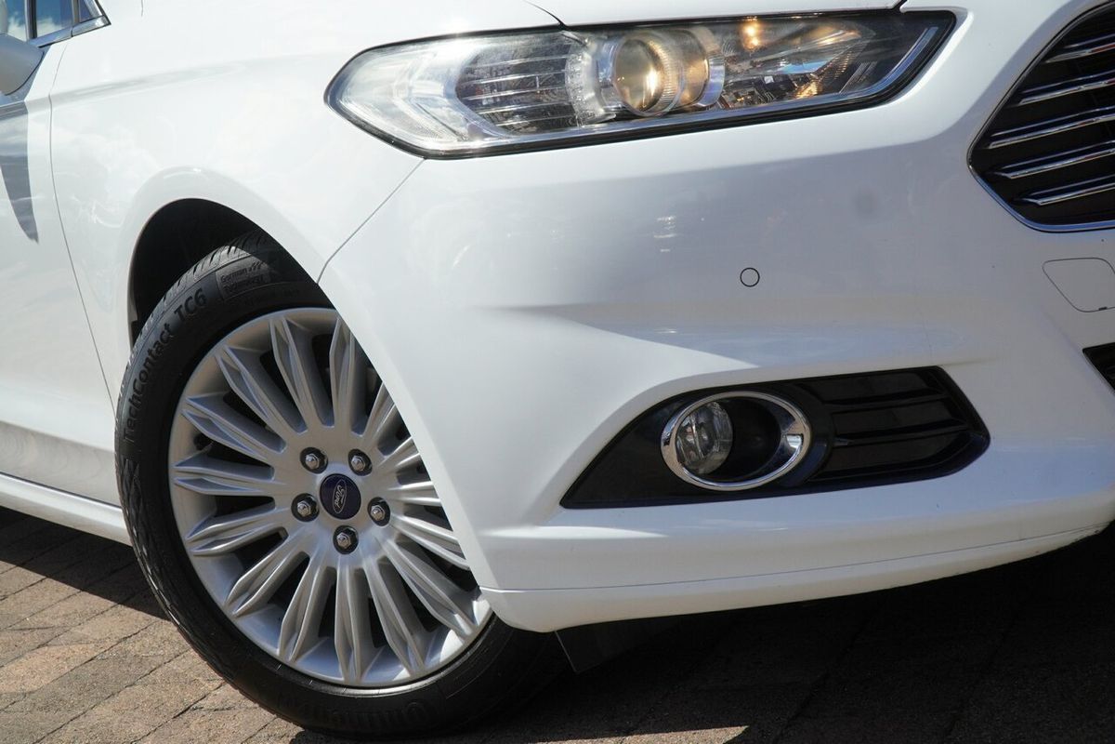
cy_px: 372
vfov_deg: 27.3
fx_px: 1533
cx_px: 558
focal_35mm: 50
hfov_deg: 40.0
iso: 800
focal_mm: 33
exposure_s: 1/1250
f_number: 8
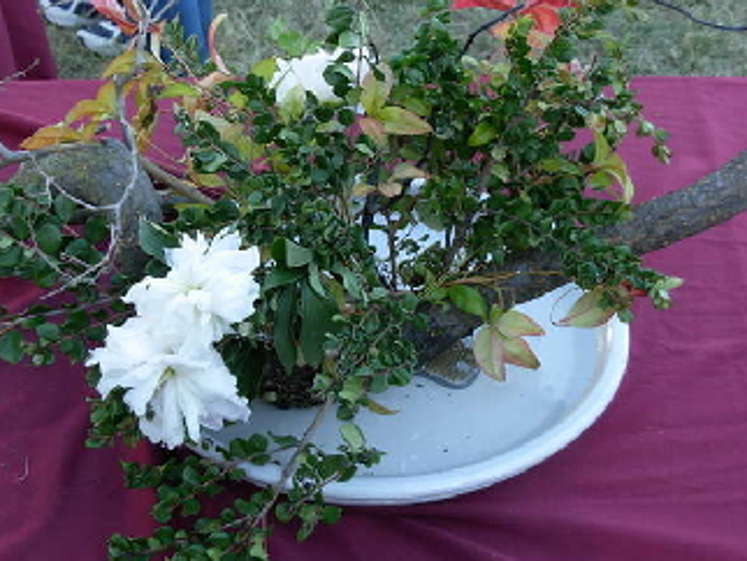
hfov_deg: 28.9
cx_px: 320
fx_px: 1447
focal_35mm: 67
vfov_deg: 22.0
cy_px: 269
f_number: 3.1
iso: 79
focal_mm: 7.5
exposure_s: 1/60.4
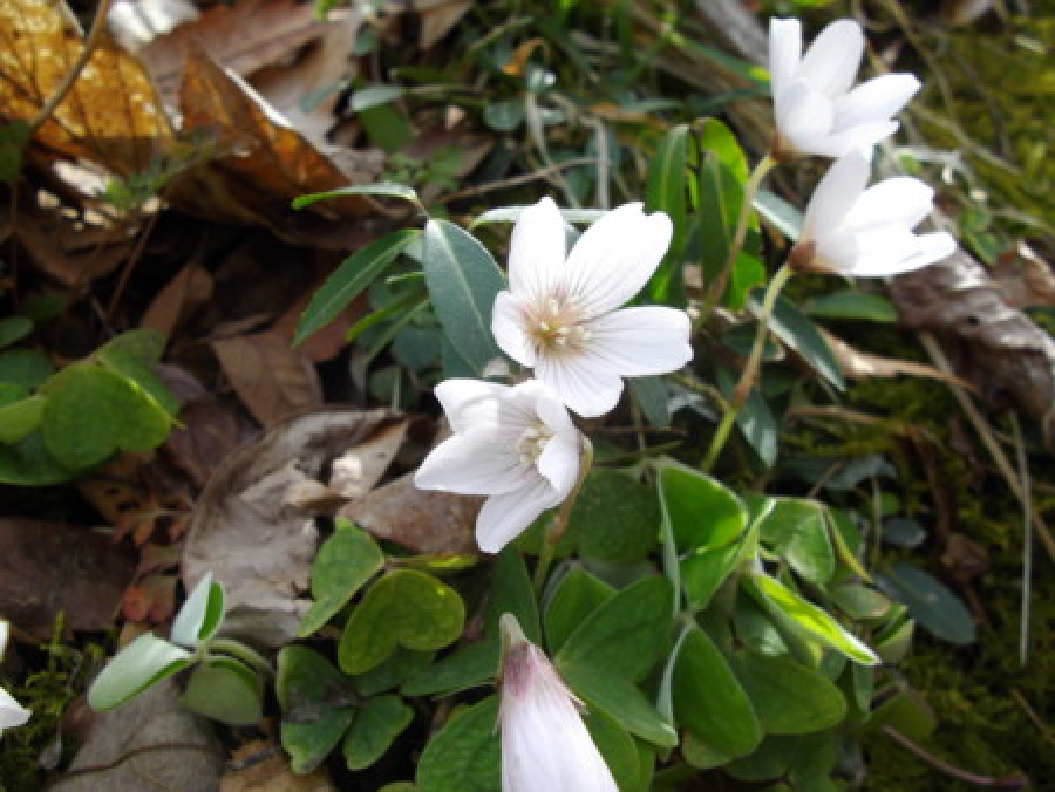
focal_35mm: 32
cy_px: 396
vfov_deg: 44.2
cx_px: 528
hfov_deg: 56.8
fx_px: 976
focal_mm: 5.8
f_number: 3.5
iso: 100
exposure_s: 1/200
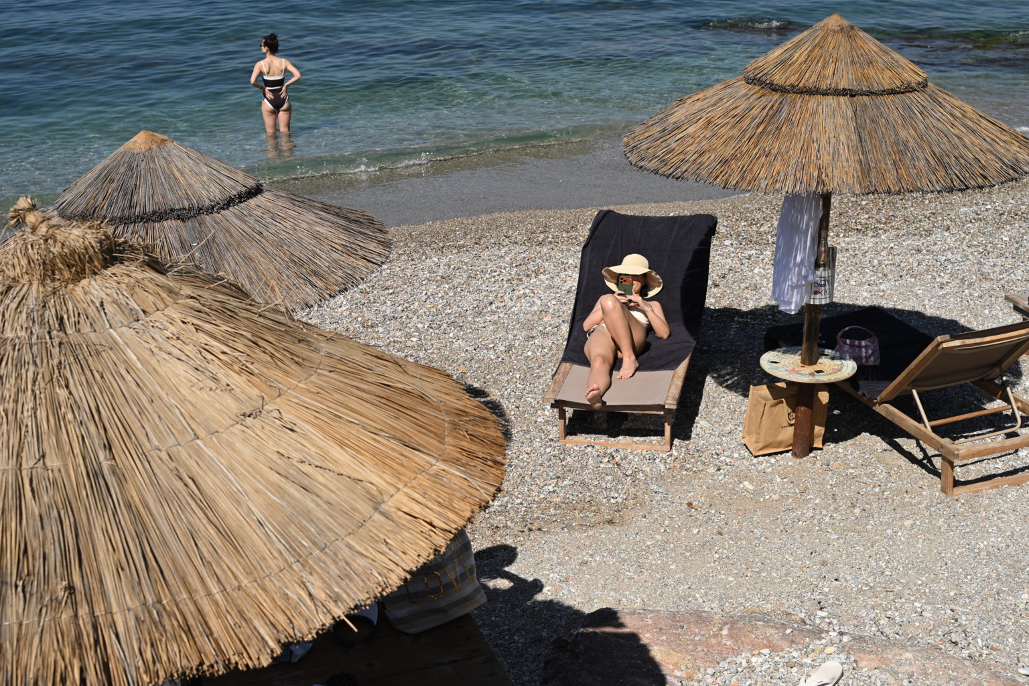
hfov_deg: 41.1
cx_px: 506
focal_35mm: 48
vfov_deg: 28.0
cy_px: 407
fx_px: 1372
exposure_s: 1/1250
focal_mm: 36
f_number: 5.6
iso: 100
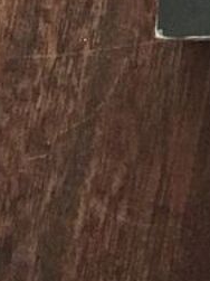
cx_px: 553
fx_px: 1247
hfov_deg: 8.5
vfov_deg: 10.9
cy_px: -389
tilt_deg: -71.5
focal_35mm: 154
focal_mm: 4.15
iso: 320
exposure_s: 1/17
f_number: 2.2
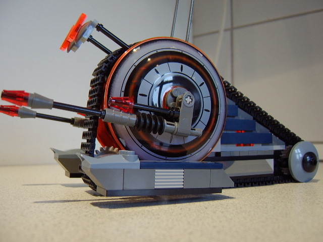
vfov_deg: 45.4
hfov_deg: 58.4
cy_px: 121
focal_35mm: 31
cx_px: 162
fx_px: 289
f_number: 2.7
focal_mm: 8.13
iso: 100
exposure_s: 1/16
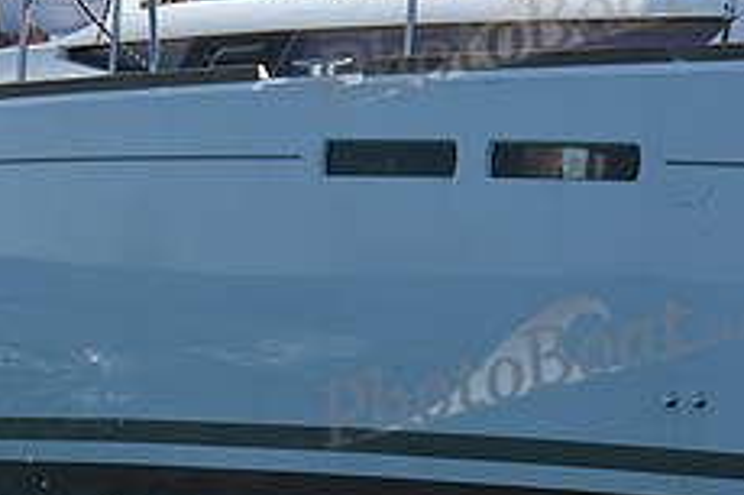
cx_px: 155
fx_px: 9376
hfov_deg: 4.5
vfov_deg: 3.0
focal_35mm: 454
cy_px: 241
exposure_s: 1/1600
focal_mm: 180
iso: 250
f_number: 7.1
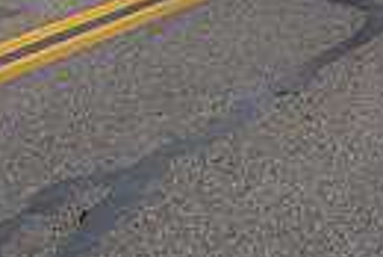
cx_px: 356
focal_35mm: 145
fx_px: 1544
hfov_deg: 14.0
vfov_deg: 8.9
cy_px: -285
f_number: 4
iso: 500
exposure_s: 1/1600
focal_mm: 32.5
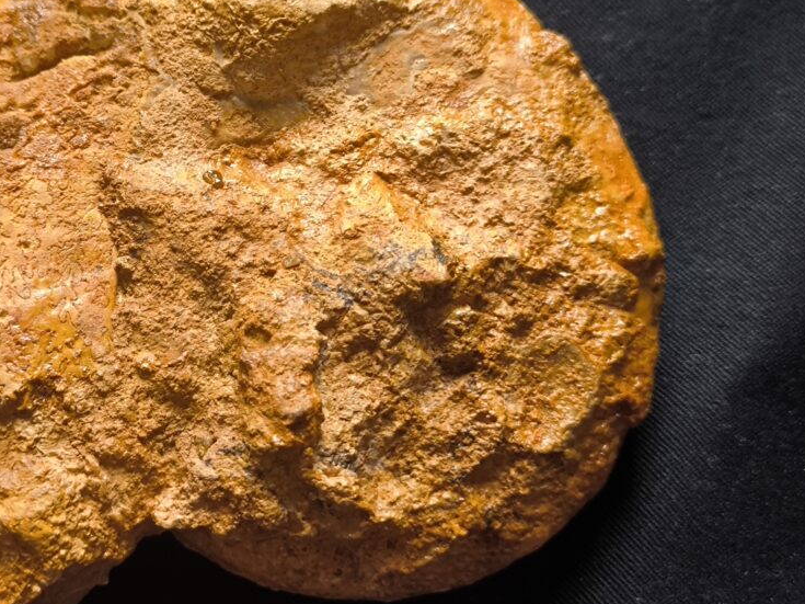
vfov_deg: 21.6
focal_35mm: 68
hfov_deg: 28.4
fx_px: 1581
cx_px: 264
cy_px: 260
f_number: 1.9
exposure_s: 1/50
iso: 320
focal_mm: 6.92
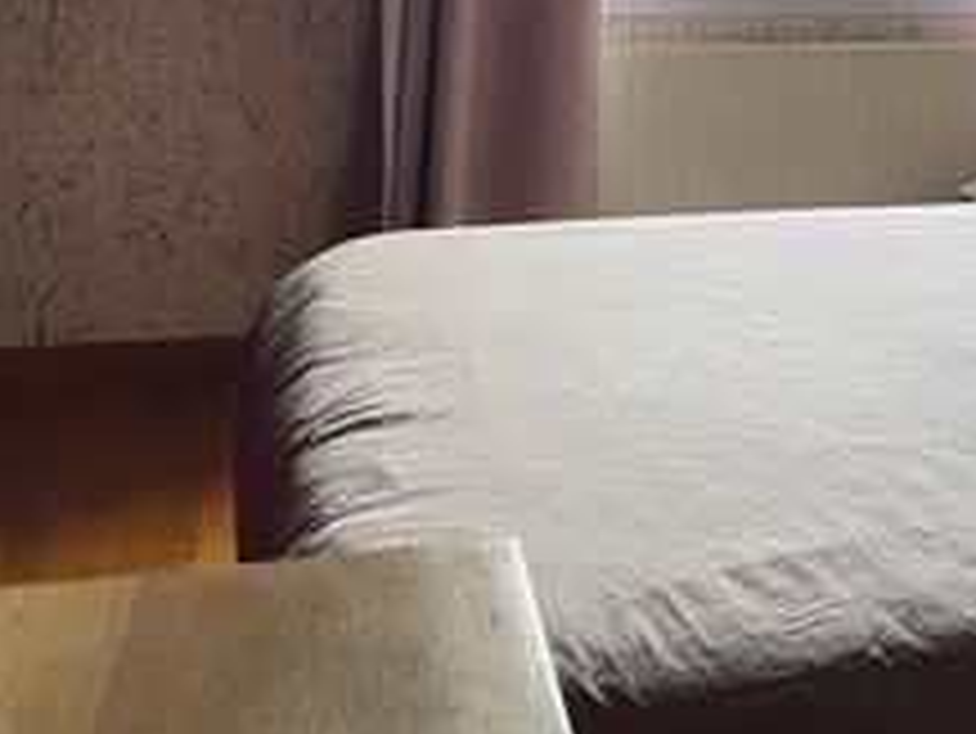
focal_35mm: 72
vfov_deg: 19.3
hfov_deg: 25.3
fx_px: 2031
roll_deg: -4.0
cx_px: 1048
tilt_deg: -3.8
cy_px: -153
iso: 125
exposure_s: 1/94
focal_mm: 4.2
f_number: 1.6
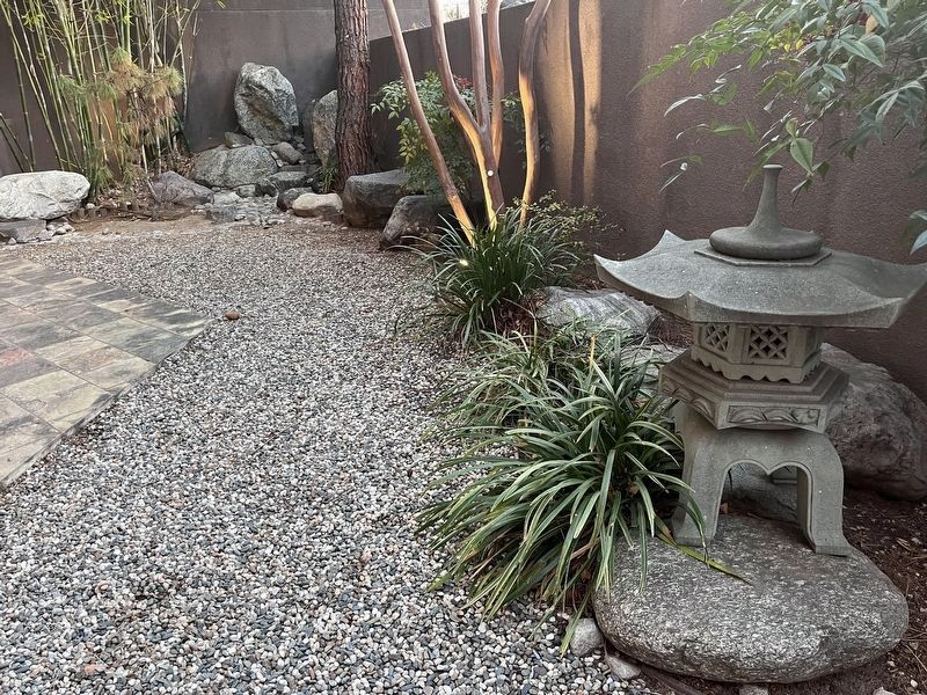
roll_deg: +3.9
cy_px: 348
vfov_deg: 53.1
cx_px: 464
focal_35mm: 26
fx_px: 696
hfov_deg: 67.3
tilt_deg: -17.9
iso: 250
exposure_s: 1/60
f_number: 1.6
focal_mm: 5.1
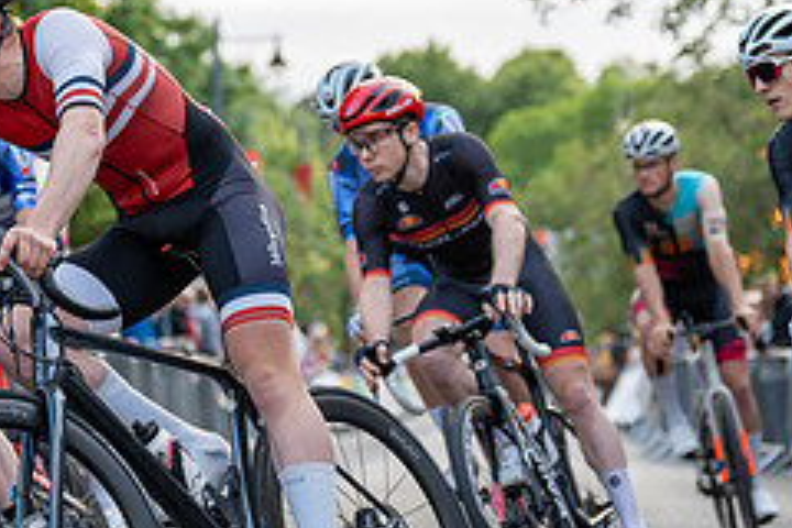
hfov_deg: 12.1
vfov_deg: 8.1
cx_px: 63
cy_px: 170
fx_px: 3718
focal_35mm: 169
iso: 1000
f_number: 2.8
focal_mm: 70
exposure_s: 1/800
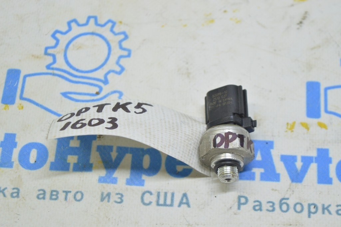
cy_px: 114
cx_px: 170
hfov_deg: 24.6
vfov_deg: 16.5
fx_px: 781
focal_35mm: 82
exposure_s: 1/20
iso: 400
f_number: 5.6
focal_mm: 55
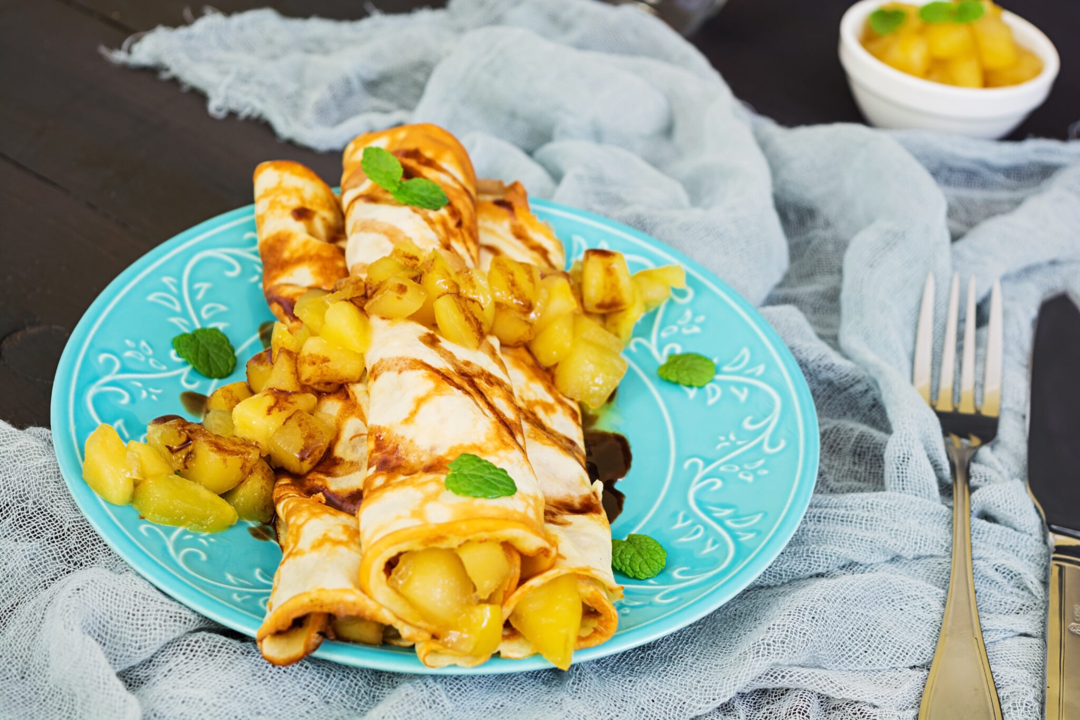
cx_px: 540
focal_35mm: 72
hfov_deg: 28.1
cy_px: 360
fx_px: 2160
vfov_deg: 18.9
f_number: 6.3
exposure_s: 1/100
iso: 100
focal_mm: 48
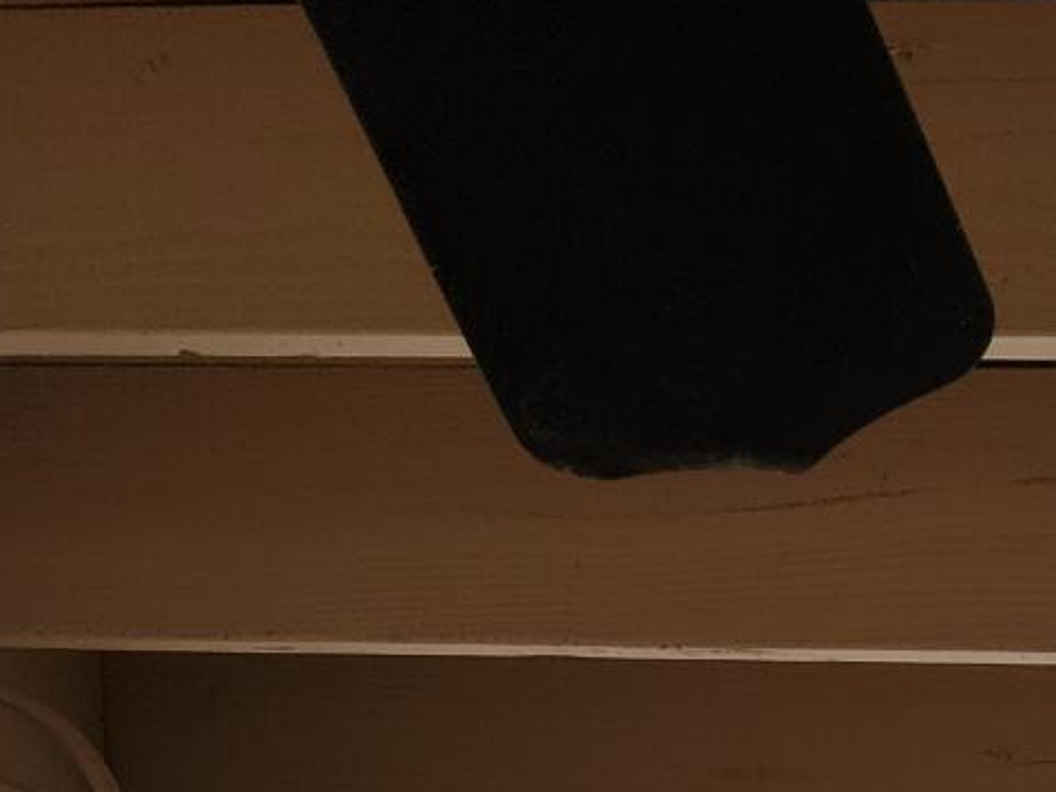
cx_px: 2026
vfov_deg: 7.3
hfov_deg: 10.4
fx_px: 5370
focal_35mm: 176
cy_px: 2473
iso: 25
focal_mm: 5.9
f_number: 2
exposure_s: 1/180
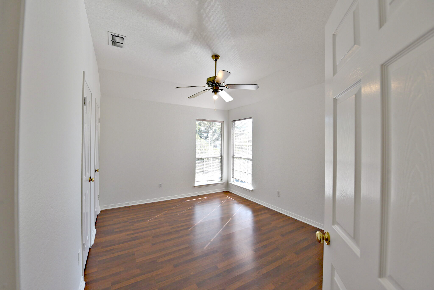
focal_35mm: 14
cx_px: 217
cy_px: 145
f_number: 7.1
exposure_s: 1/200
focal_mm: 14
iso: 400
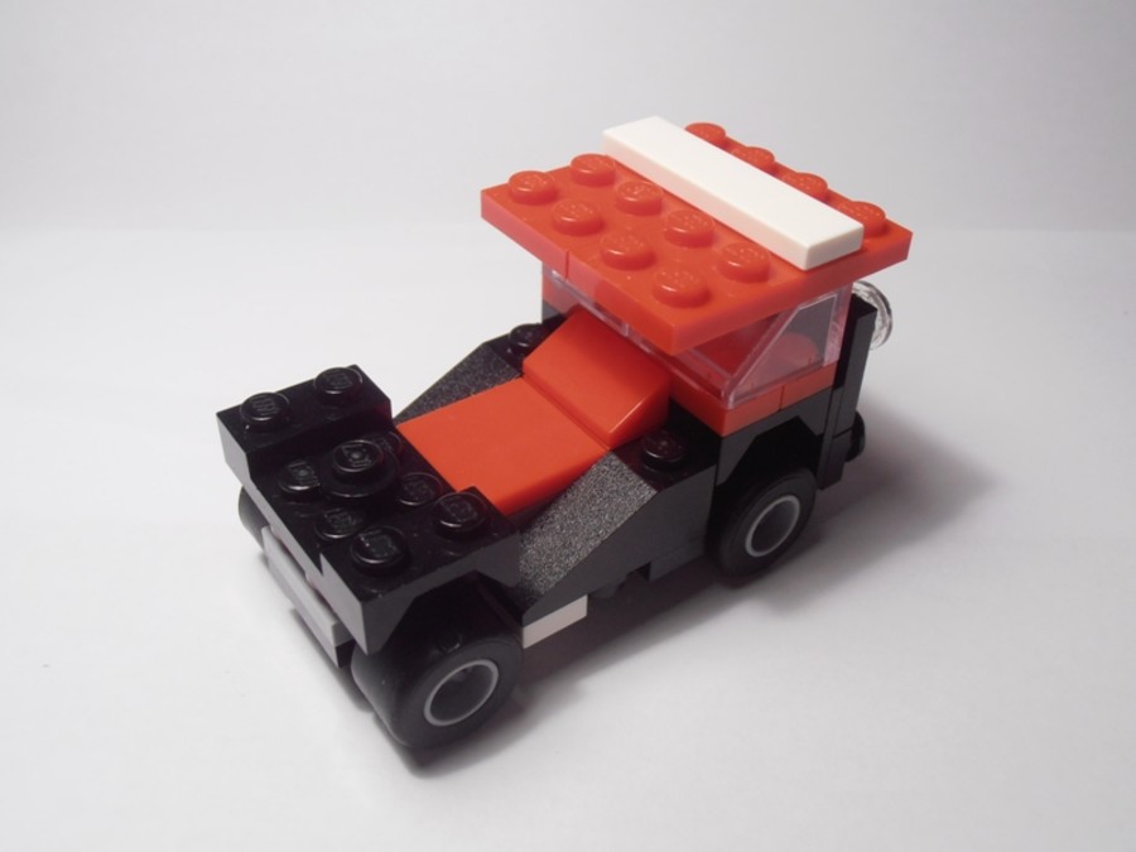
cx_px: 568
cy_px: 426
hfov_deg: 50.1
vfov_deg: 38.7
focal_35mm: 37
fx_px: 1214
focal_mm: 6.61
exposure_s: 1/40
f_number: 3.9
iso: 80
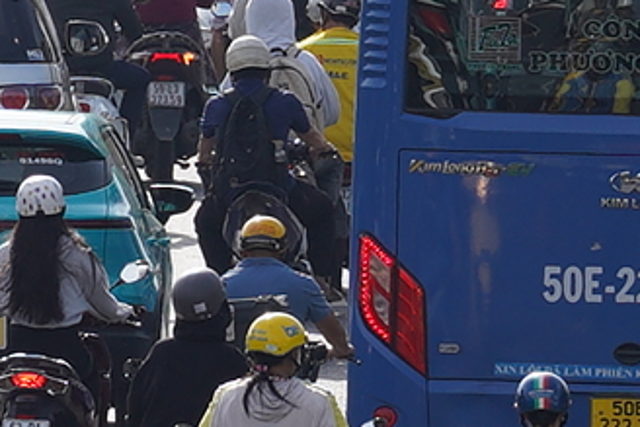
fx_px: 32013
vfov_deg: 0.8
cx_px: -523
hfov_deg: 1.1
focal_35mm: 1800
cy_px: -23
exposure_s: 1/320
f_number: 7.1
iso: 125
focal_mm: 200
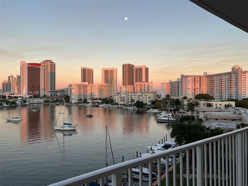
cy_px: 93
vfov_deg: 48.2
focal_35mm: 29
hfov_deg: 61.7
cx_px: 124
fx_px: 208
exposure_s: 1/133
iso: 16
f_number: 1.8
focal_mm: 3
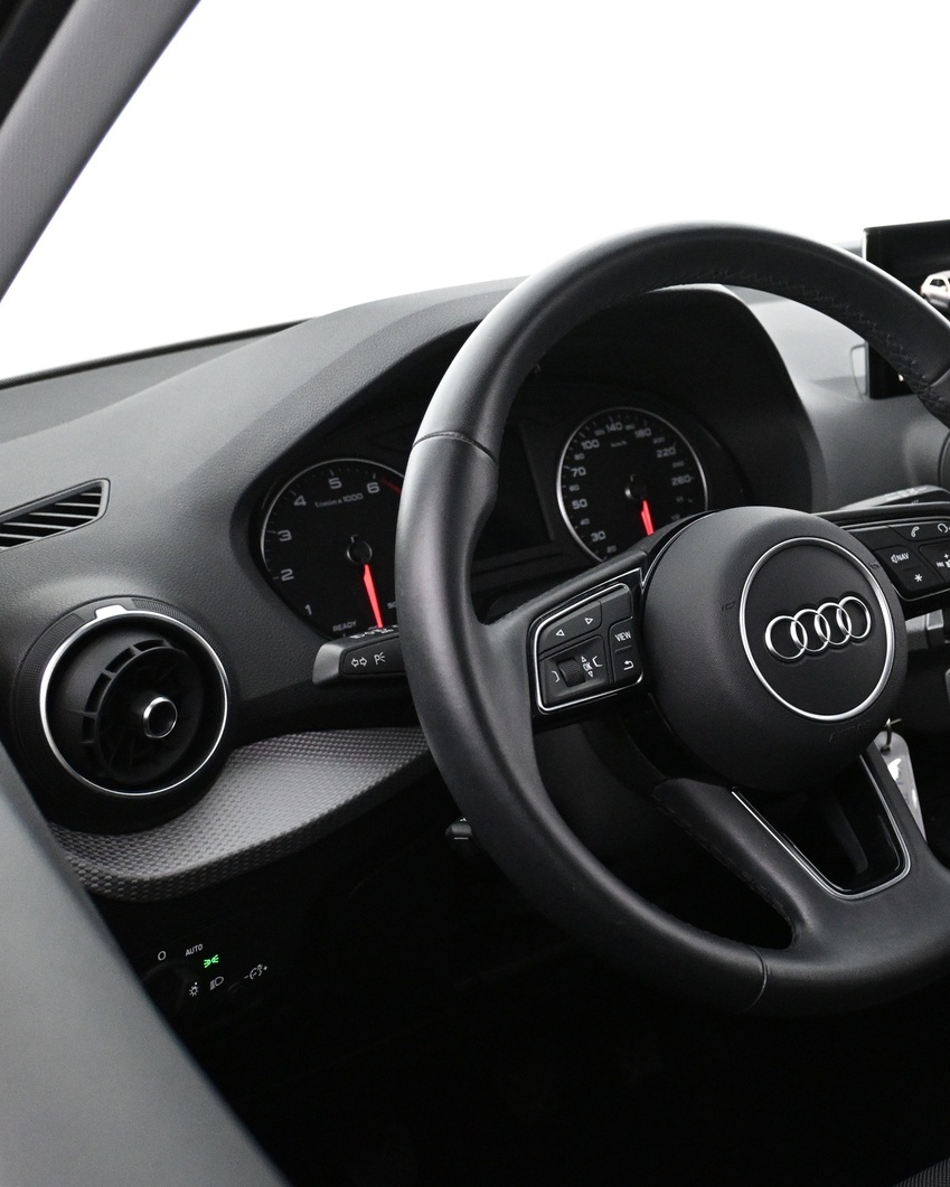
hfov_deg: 33.3
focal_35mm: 44
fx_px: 1549
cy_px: 593
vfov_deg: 41.9
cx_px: 736
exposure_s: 1/50
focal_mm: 20.5
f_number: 3.8
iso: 4000
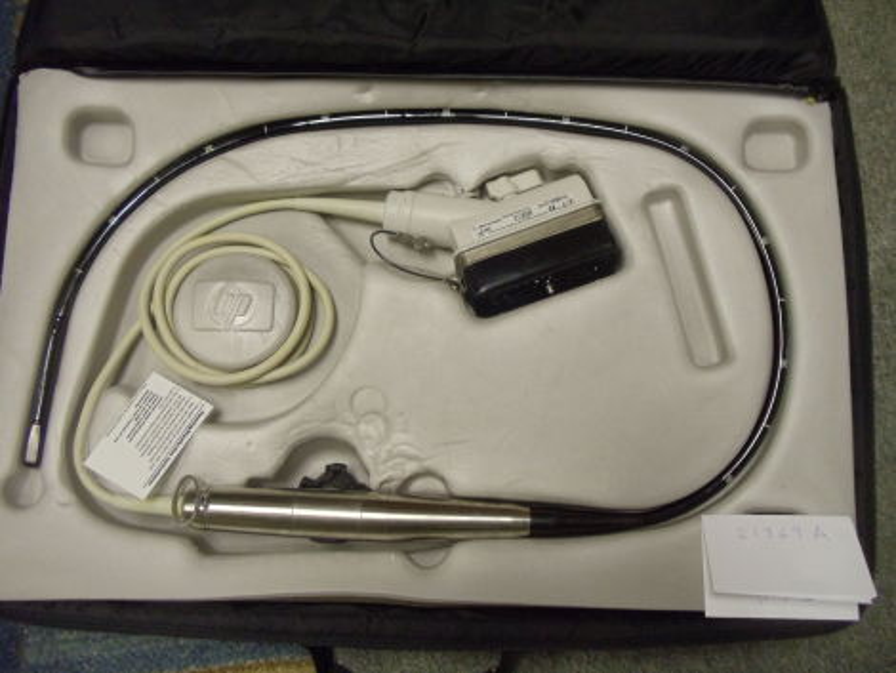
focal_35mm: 44
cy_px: 336
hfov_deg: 42.9
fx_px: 1139
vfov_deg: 32.9
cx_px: 448
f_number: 3.5
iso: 400
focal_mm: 6
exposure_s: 1/30
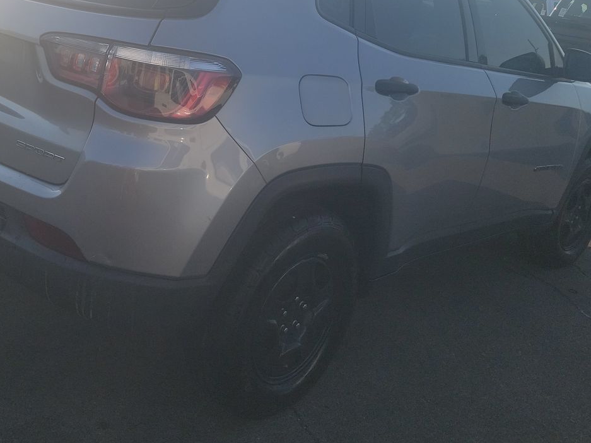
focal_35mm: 41
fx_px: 700
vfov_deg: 34.4
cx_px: 217
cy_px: 109
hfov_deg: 45.4
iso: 50
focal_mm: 6.7
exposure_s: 1/1108
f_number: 1.8
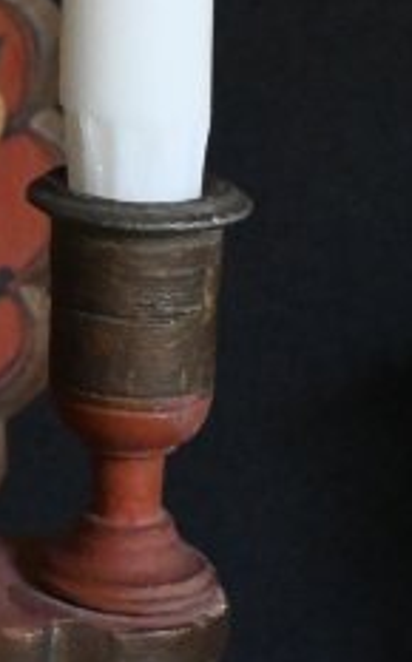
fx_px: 2985
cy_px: -259
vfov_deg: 12.2
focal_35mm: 166
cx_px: -375
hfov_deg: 7.6
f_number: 4
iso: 3200
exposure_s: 1/100
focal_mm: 21
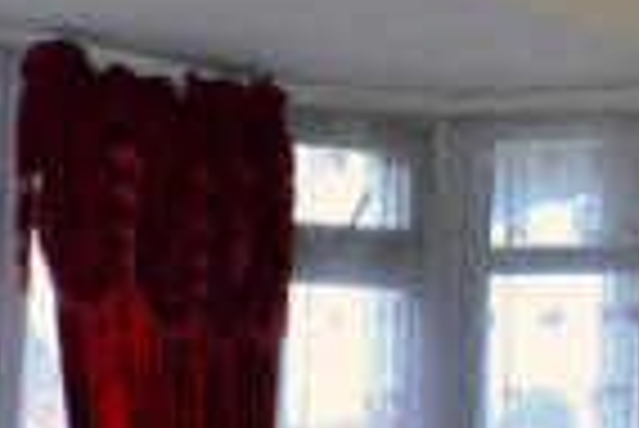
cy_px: 595
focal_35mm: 69
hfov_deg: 24.4
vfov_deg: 18.1
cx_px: 891
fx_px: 1226
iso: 100
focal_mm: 10
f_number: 9
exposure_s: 1/6
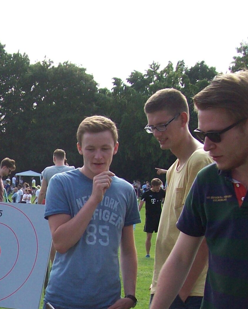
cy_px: 277
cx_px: -69
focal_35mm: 85
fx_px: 780
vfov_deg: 22.0
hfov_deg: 17.1
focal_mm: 6
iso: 80
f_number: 2.7
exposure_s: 1/517
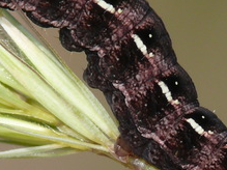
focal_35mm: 1012
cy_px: 121
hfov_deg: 2.0
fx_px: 6633
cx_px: 123
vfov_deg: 1.5
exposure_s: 1/500
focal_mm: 55
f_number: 6.3
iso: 100
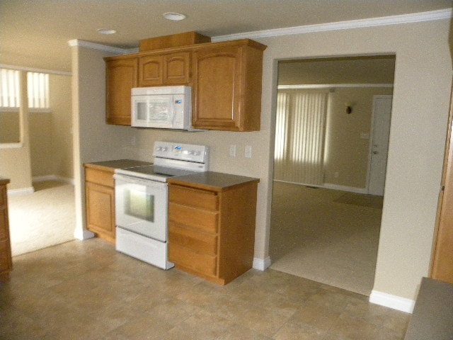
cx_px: 226
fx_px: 340
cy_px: 170
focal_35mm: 26
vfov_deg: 53.1
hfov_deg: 67.3
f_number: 2.8
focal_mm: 4.6
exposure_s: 1/30
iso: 400
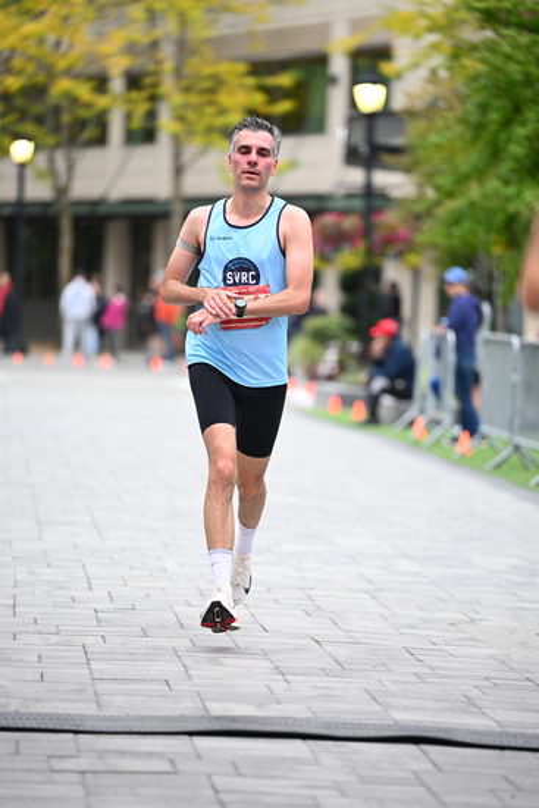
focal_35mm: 160
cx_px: 270
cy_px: 404
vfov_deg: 12.8
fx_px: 3591
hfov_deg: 8.6
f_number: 2.8
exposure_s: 1/1250
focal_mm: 160
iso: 1600
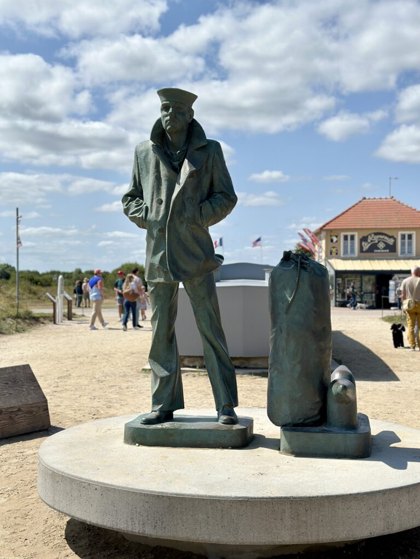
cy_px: 280
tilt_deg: +1.4
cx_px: 210
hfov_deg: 30.3
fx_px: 777
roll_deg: -0.2
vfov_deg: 39.7
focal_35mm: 48
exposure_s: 1/9804
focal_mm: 6.86
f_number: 1.78
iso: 100
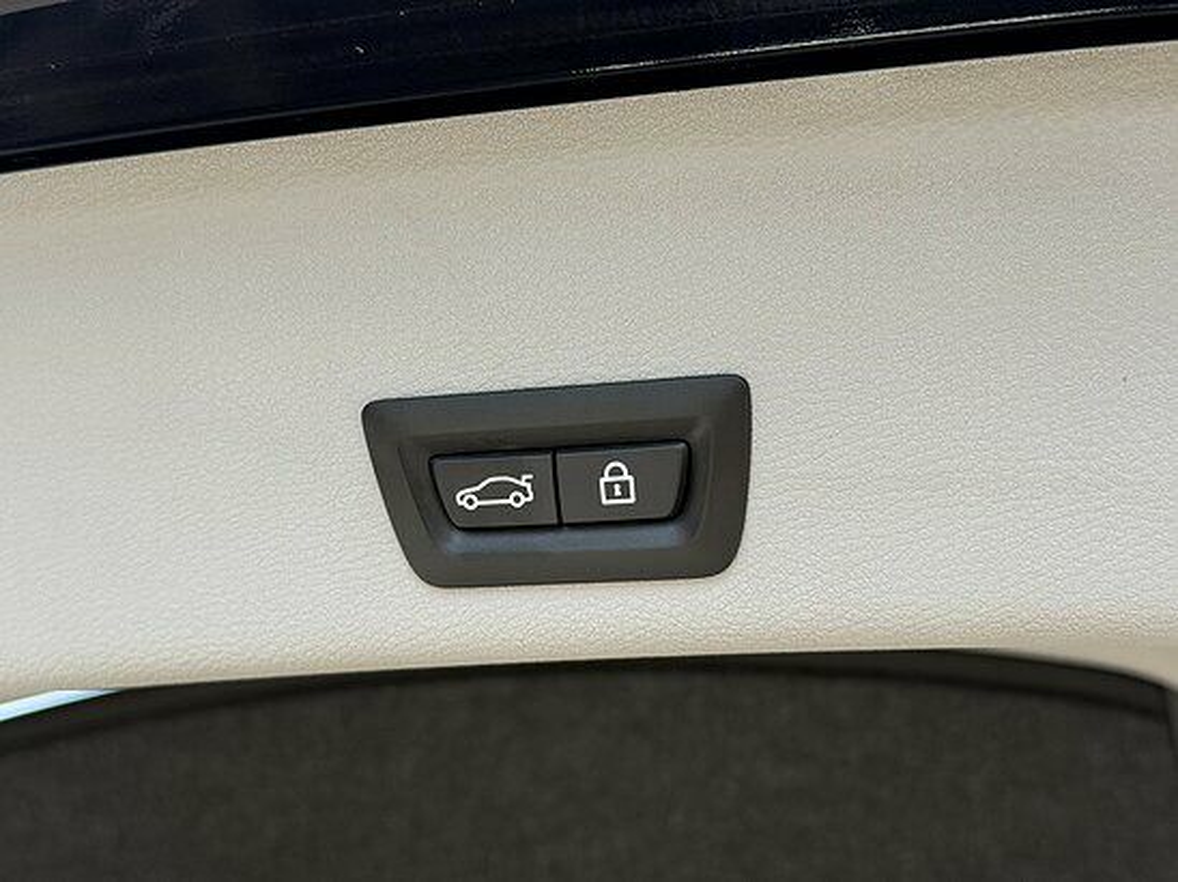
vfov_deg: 30.2
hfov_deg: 39.7
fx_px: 1632
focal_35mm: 48
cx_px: 589
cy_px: 441
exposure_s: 1/1013
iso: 80
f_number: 1.78
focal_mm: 6.76
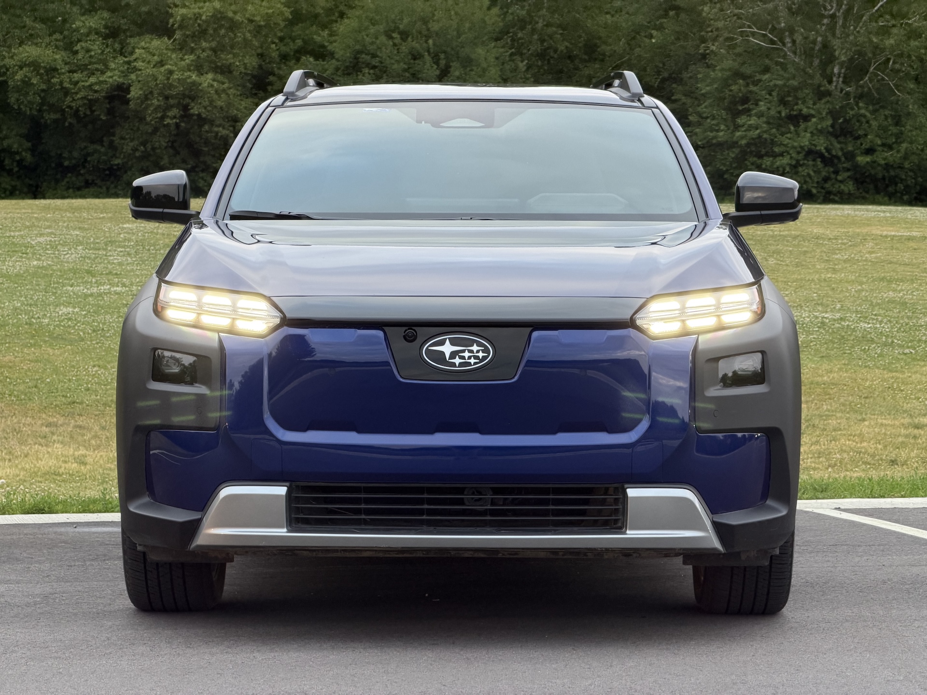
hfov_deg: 19.6
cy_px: 348
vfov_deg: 14.8
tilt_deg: -3.7
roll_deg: -0.6
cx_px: 464
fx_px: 2678
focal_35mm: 100
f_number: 2.8
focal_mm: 16.89
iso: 160
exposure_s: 1/121
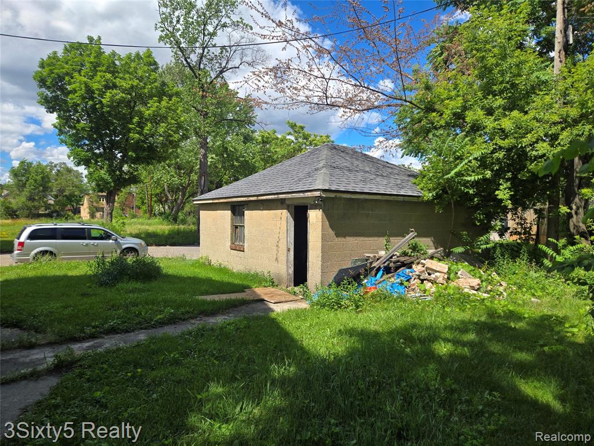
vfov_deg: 58.9
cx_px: 297
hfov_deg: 73.9
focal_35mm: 23
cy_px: 223
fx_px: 395
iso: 25
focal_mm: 5.4
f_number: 1.8
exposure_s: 1/1235
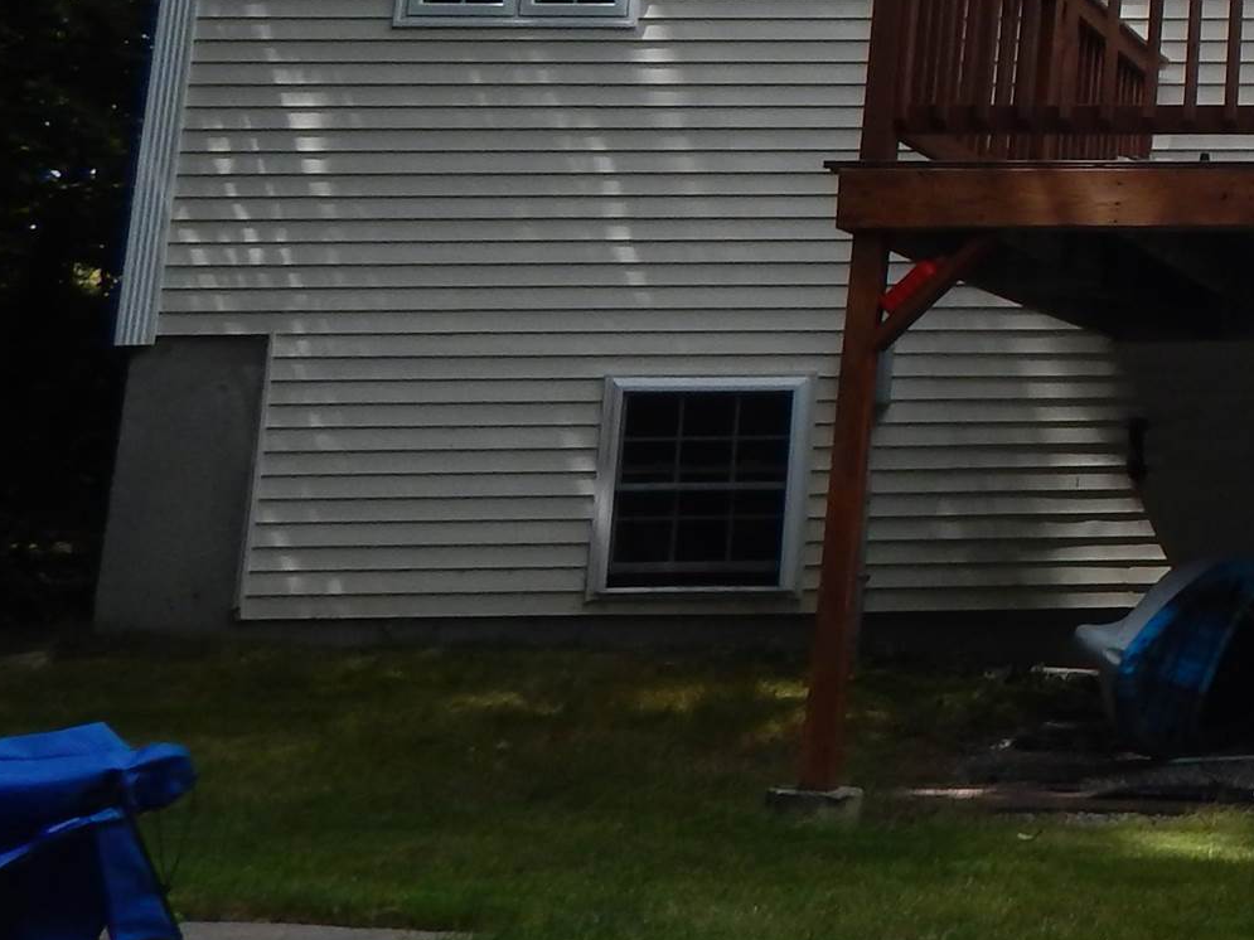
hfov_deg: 22.7
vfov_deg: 20.1
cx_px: 1844
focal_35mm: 71
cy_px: 6
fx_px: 2572
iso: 125
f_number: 3
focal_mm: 4
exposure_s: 1/1250
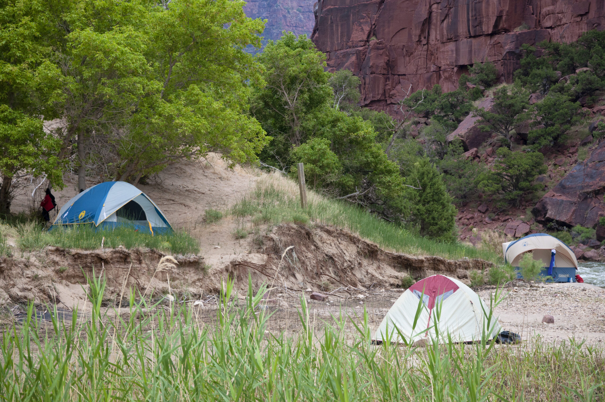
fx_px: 1762
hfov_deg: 19.5
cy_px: 201
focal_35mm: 105
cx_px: 302
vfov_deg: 13.0
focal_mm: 70
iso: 320
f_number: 5.3
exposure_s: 1/200
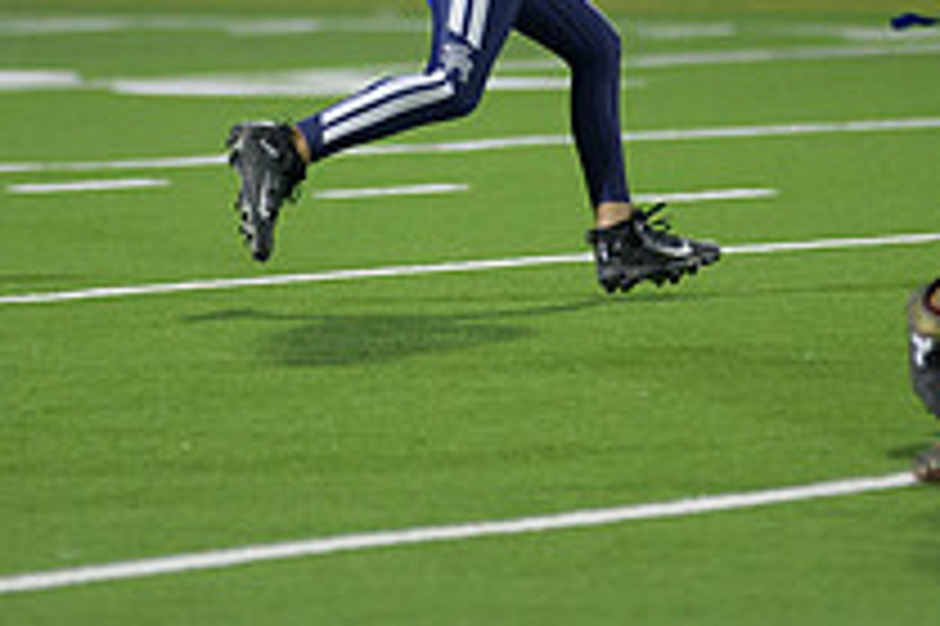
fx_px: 14480
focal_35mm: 555
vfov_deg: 2.5
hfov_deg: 3.7
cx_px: 441
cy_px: -11
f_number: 2.8
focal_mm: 200
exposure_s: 1/640
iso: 2800
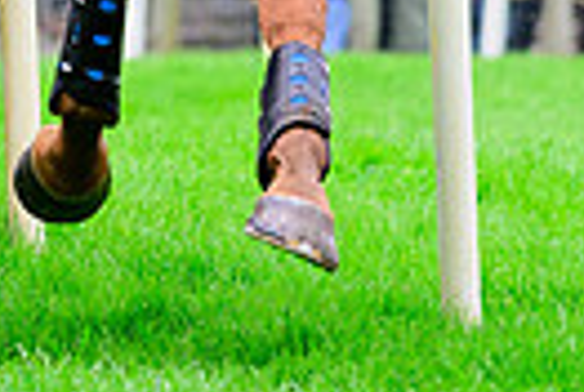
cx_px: -60
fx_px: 16910
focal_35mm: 1040
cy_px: -475
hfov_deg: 2.0
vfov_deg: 1.3
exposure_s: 1/1600
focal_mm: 180
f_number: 5.6
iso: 1600
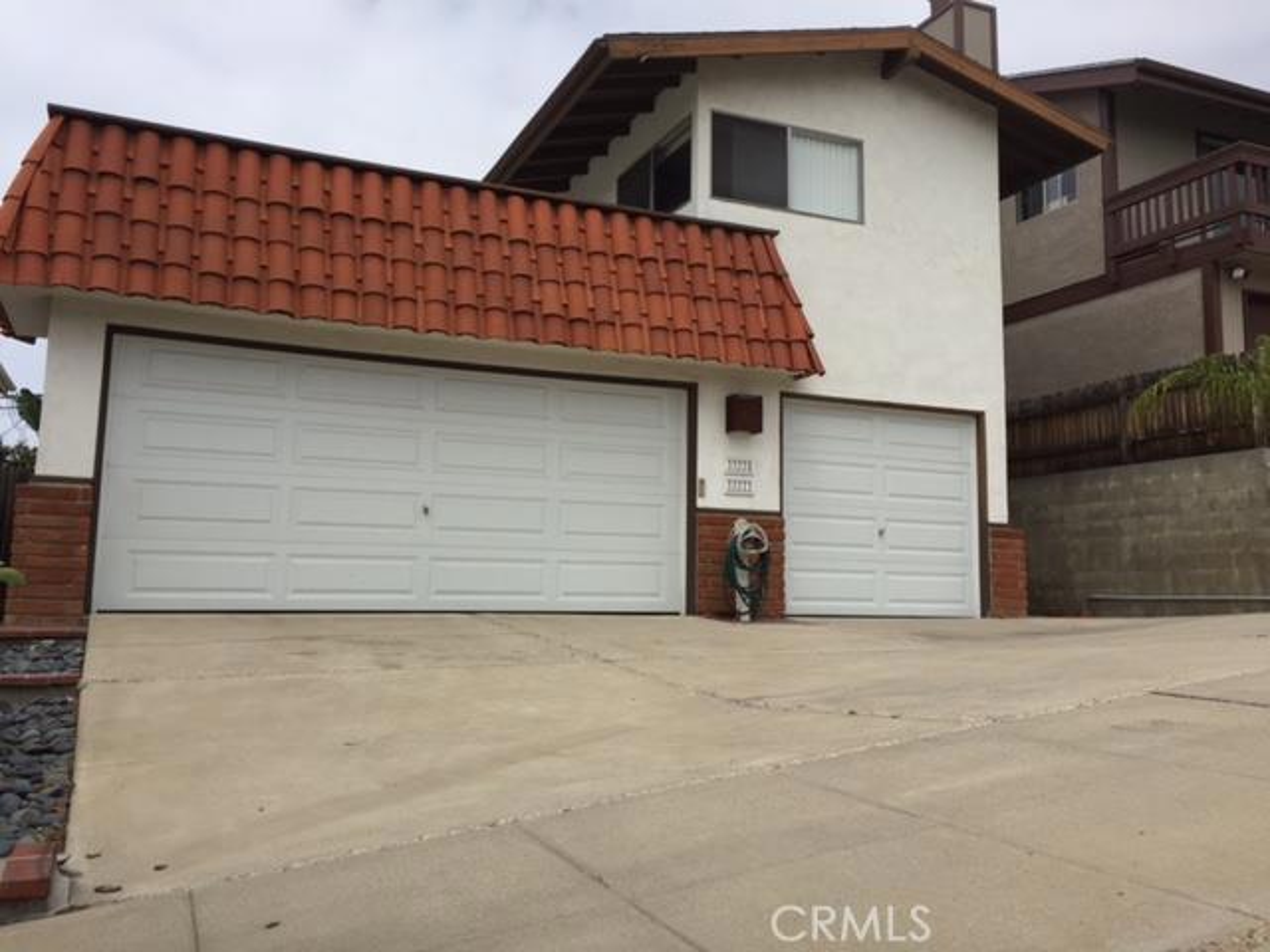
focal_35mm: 29
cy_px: 476
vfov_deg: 48.2
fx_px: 1064
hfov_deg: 61.7
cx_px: 635
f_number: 2.2
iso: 32
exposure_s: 1/3597
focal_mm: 4.15
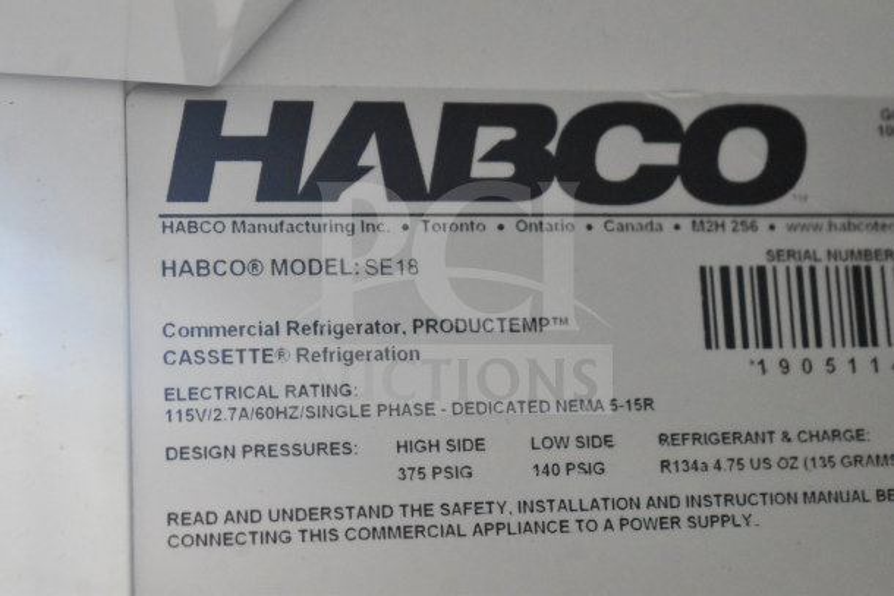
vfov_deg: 16.6
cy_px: 298
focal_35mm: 82
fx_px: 2049
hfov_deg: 24.6
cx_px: 447
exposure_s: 1/100
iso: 9000
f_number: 5.6
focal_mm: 55
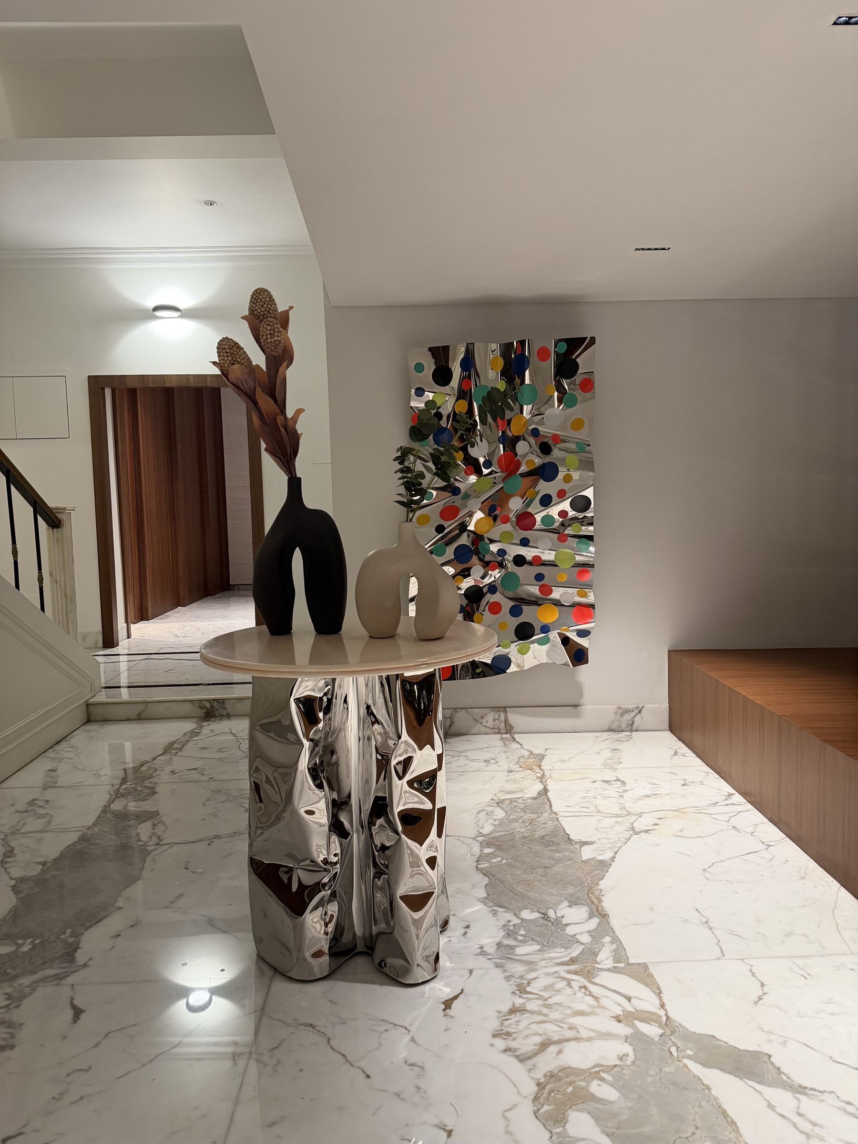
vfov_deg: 71.6
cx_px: 429
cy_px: 572
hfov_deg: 56.8
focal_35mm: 24
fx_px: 793
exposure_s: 1/50
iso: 320
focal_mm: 6.76
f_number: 1.78
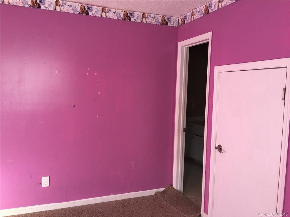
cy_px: 108
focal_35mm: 29
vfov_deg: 48.2
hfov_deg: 61.7
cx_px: 145
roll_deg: -2.9
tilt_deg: -5.5
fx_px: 243
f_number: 2.2
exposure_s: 1/30
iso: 40
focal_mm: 4.15
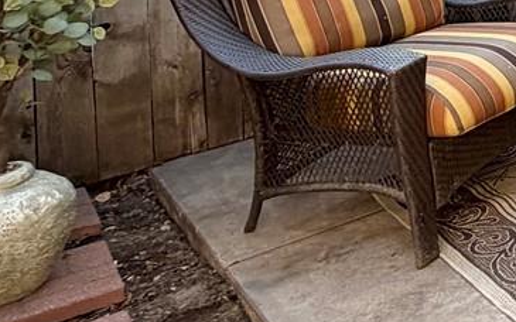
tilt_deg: -2.7
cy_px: -193
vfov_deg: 17.5
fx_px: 914
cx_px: 968
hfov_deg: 20.3
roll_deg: +0.3
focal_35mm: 65
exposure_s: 1/121
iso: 80
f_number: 2.2
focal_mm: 2.22
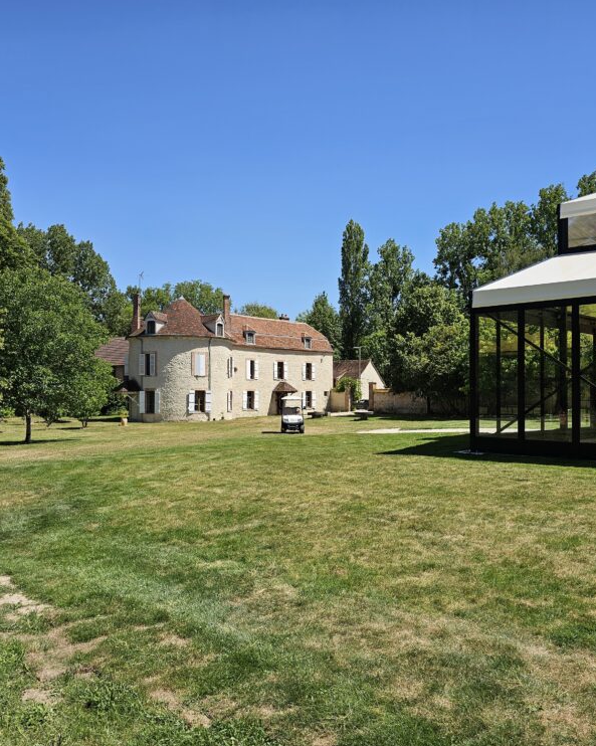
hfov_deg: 47.0
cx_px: 337
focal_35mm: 31
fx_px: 684
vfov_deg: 57.2
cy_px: 381
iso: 10
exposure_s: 1/919
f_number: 1.7
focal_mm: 6.3
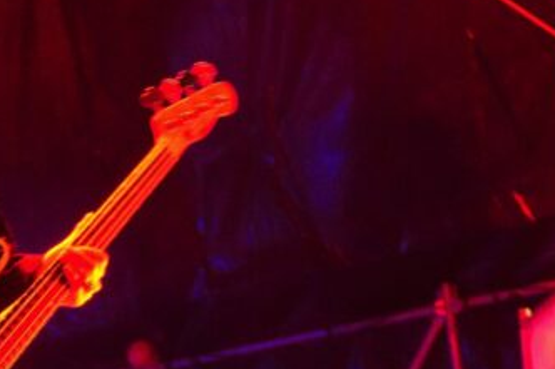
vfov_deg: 7.7
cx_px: -20
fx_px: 2730
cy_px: 190
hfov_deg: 11.5
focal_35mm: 177
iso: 6400
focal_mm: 51
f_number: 4.5
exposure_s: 1/60
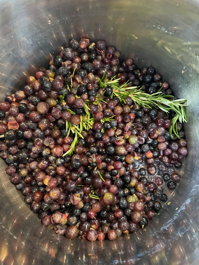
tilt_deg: -73.1
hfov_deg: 53.1
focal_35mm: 26
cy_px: 132
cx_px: 100
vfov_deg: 67.3
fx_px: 199
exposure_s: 1/25
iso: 640
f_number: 1.8
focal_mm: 4.25
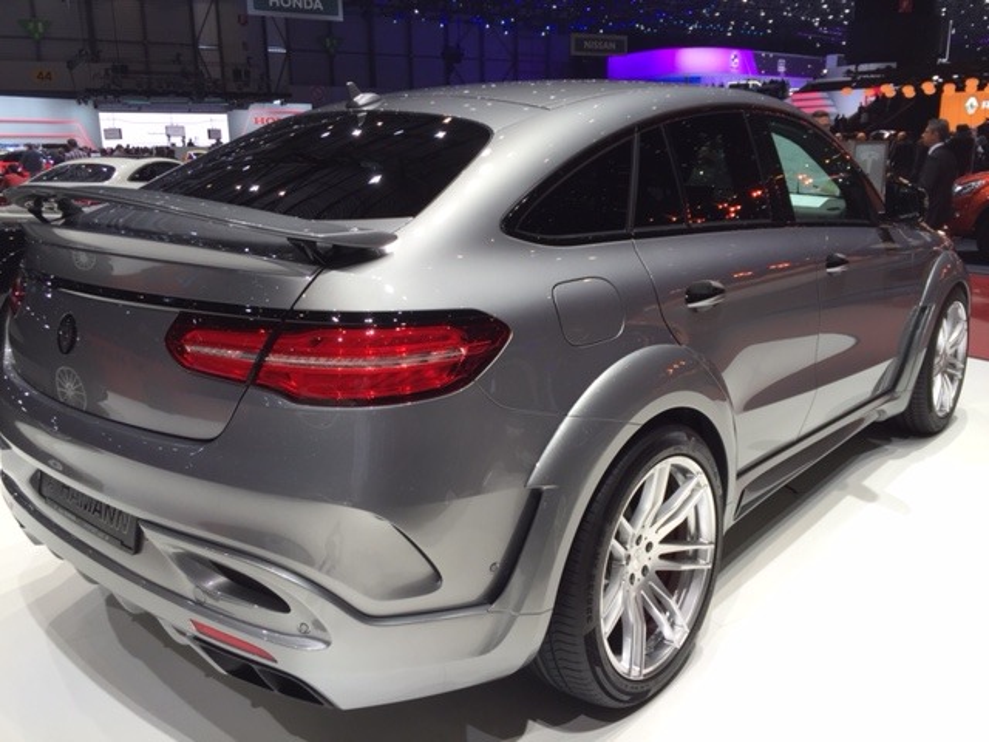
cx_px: 494
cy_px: 371
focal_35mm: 29
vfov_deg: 48.2
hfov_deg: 61.7
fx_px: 829
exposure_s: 1/119
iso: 32
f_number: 2.2
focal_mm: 4.15
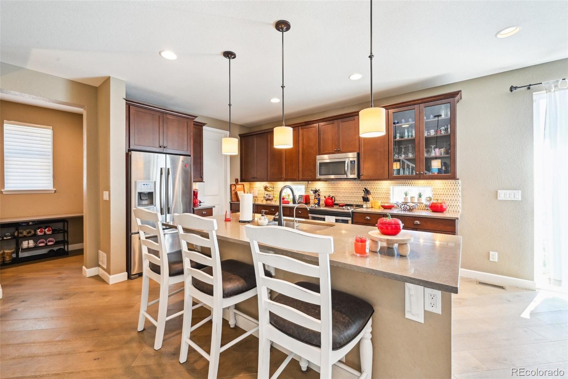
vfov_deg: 81.2
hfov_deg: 104.3
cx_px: 284
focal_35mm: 14
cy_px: 190
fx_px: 221
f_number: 10
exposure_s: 1/6
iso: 400
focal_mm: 14
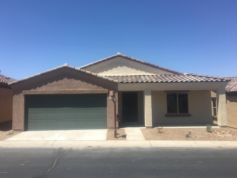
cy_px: 89
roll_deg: +1.2
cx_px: 118
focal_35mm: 29
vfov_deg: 48.2
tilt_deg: +4.4
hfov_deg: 61.7
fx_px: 199
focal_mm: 4.15
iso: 25
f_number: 2.2
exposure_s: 1/1923
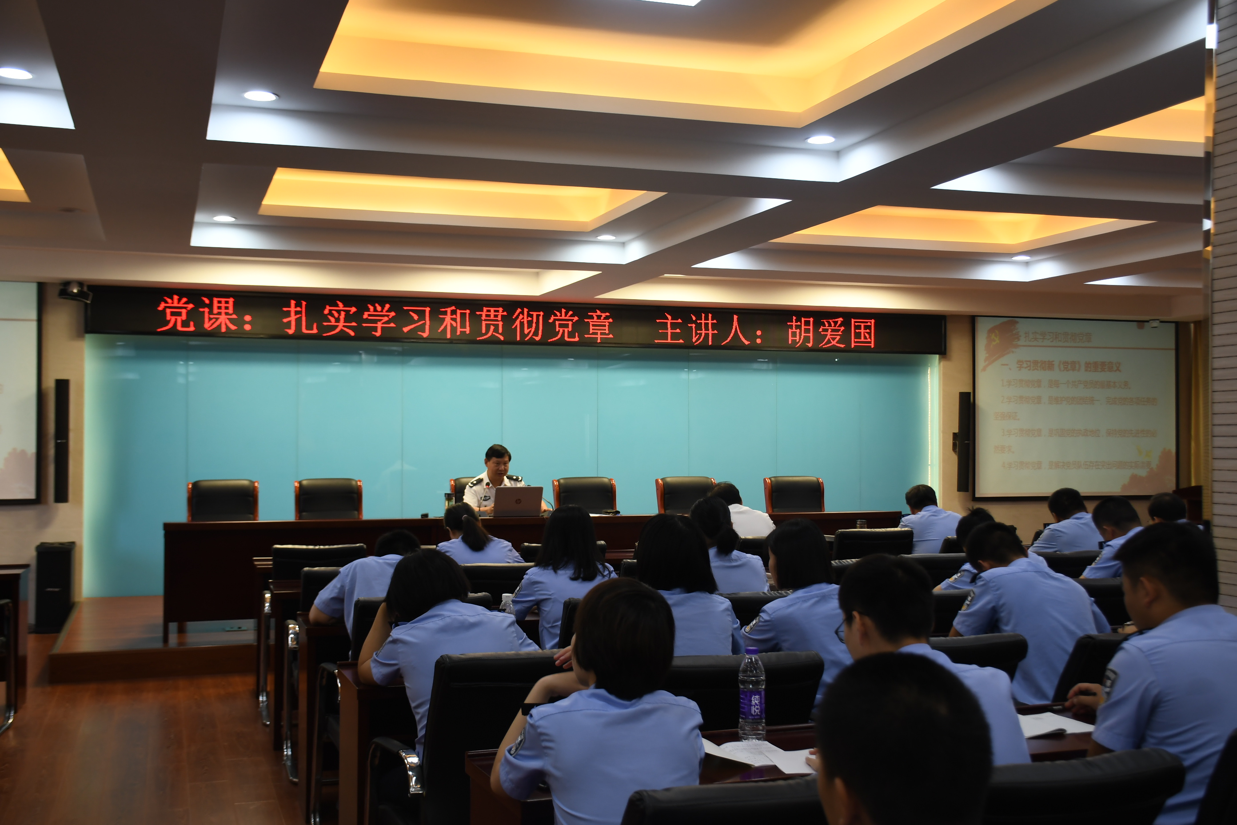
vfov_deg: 34.2
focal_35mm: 39
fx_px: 1340
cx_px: 618
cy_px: 412
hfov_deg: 49.6
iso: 320
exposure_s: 1/100
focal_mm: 26
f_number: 5
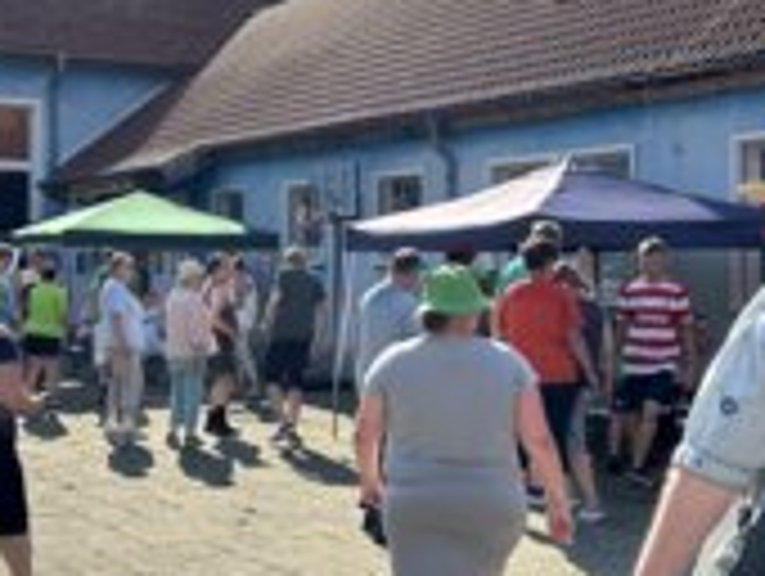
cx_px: 364
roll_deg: +0.0
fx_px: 1350
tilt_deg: +0.2
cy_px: 279
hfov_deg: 31.6
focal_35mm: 61
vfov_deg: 24.1
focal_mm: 5.7
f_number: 1.5
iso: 50
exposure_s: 1/2353
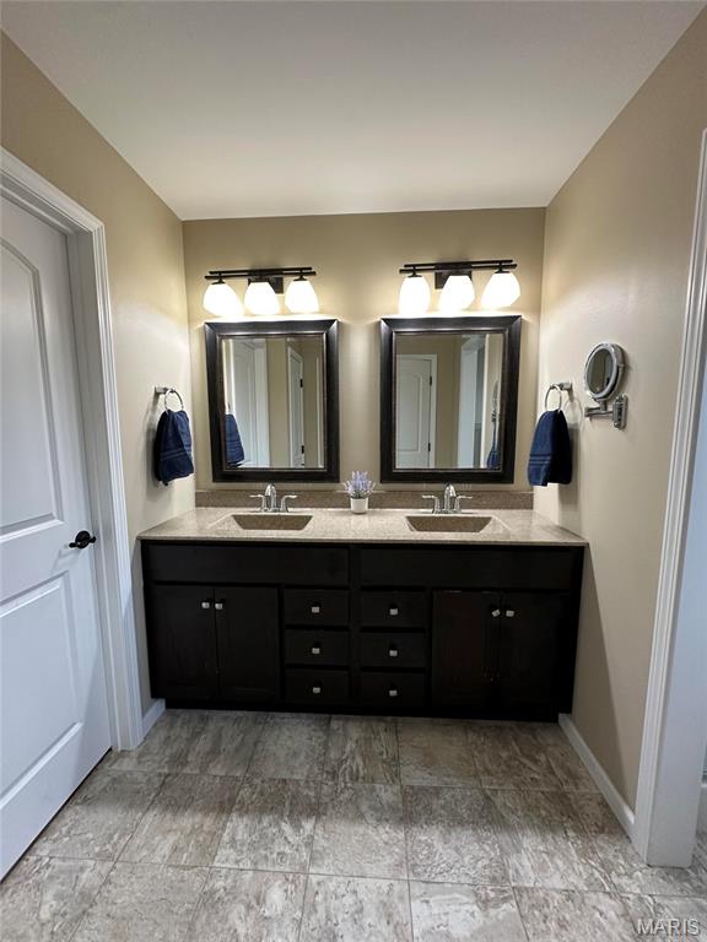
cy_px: 471
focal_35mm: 14
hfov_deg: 85.7
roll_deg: +0.5
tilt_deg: -6.7
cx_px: 354
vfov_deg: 102.1
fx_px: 381
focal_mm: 2.22
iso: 200
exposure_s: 1/60
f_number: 2.2
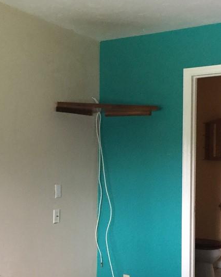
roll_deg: -1.6
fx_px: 442
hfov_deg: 28.0
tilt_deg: +0.5
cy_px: 169
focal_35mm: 54
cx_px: 137
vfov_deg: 34.6
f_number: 2.2
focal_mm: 4.15
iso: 80
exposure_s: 1/4
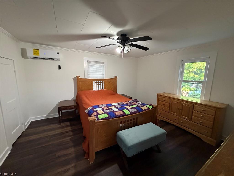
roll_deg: -0.7
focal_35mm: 14
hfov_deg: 102.1
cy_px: 88
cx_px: 117
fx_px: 95
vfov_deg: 85.7
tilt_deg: -7.5
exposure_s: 1/60
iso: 800
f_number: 2.2
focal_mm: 2.22
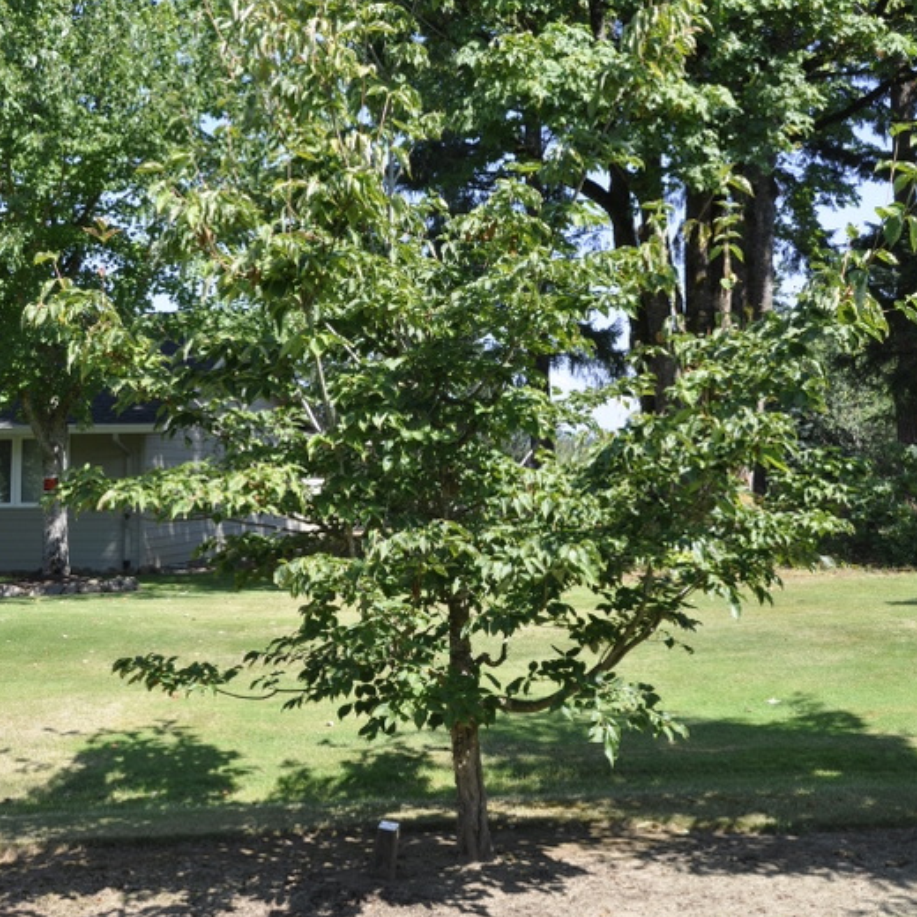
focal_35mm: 47
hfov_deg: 36.1
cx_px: 453
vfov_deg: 35.7
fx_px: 1409
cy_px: 307
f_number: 10
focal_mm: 24
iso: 200
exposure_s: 1/100
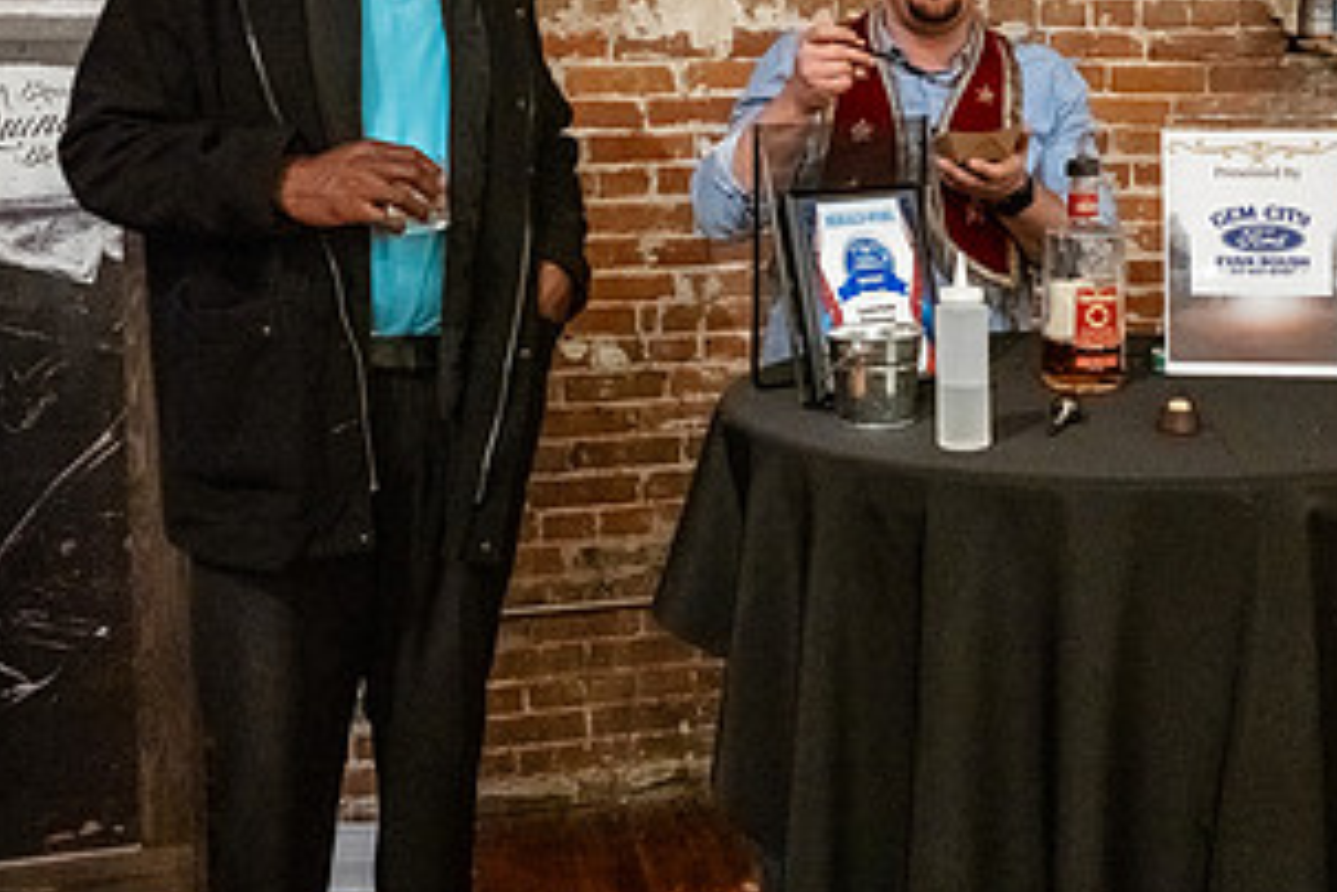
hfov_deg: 42.7
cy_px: 179
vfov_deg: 28.6
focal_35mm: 46
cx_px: 737
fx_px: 1708
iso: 6400
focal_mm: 24
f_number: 4.5
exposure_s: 1/40
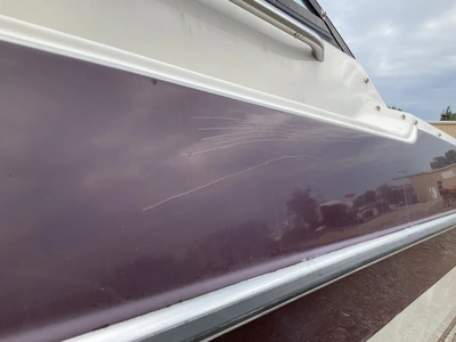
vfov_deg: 48.2
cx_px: 228
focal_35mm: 29
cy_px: 171
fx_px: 382
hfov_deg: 61.7
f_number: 1.8
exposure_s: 1/514
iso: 25
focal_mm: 3
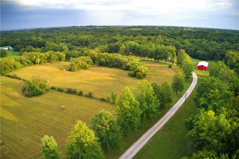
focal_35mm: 28
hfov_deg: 65.5
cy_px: 80
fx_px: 186
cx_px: 120
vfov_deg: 46.3
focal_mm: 10.26
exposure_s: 1/200
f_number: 3.5
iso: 800
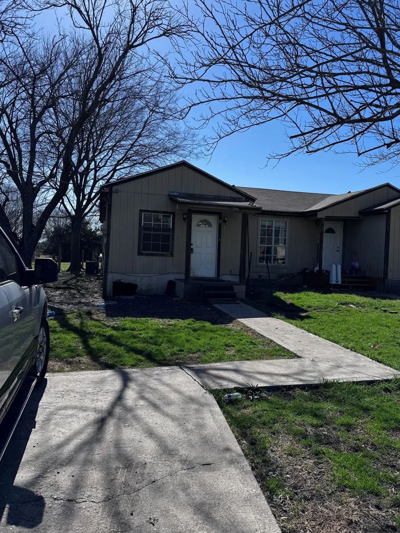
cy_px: 257
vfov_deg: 69.4
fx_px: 385
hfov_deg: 54.9
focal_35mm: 25
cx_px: 205
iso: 80
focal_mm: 6.76
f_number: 1.78
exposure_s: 1/4950
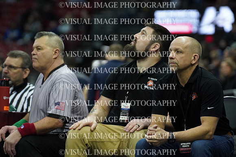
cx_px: 118
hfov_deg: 9.2
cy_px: 78
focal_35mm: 225
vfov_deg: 6.1
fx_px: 1474
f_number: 2.8
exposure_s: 1/1250
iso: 6400
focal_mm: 150
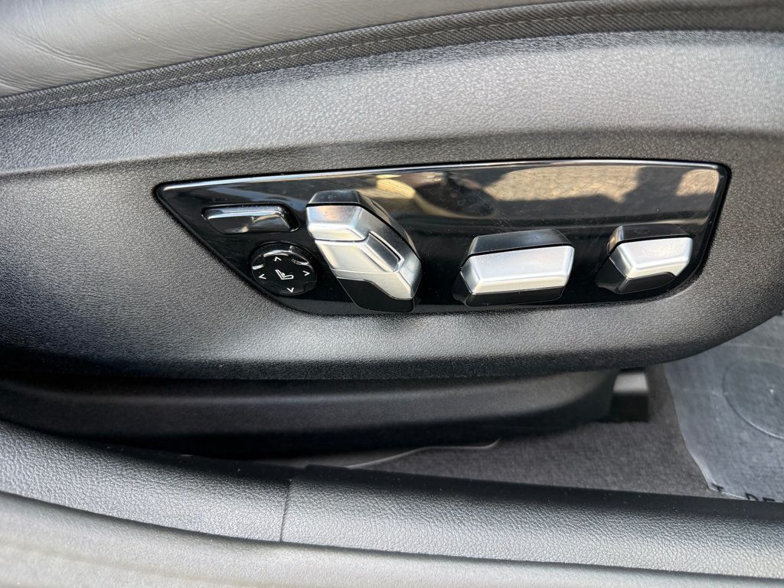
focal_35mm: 24
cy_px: 294
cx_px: 392
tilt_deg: -46.3
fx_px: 544
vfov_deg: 56.8
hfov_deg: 71.6
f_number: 1.78
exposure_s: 1/176
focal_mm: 6.76
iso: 200
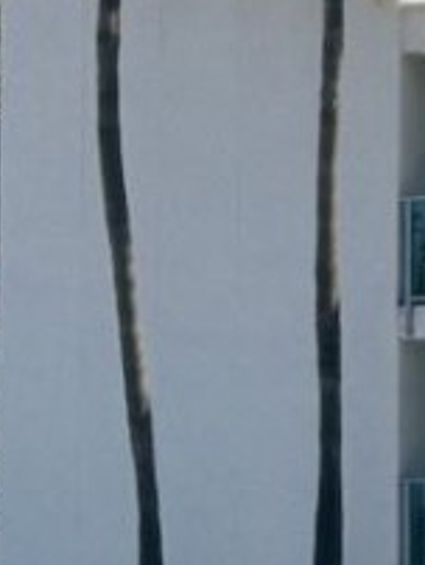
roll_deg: -0.1
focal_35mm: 594
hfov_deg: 2.5
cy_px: 489
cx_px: -212
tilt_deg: +3.0
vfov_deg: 3.3
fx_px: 9703
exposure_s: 1/638
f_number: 2.8
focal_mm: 16.89
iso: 25
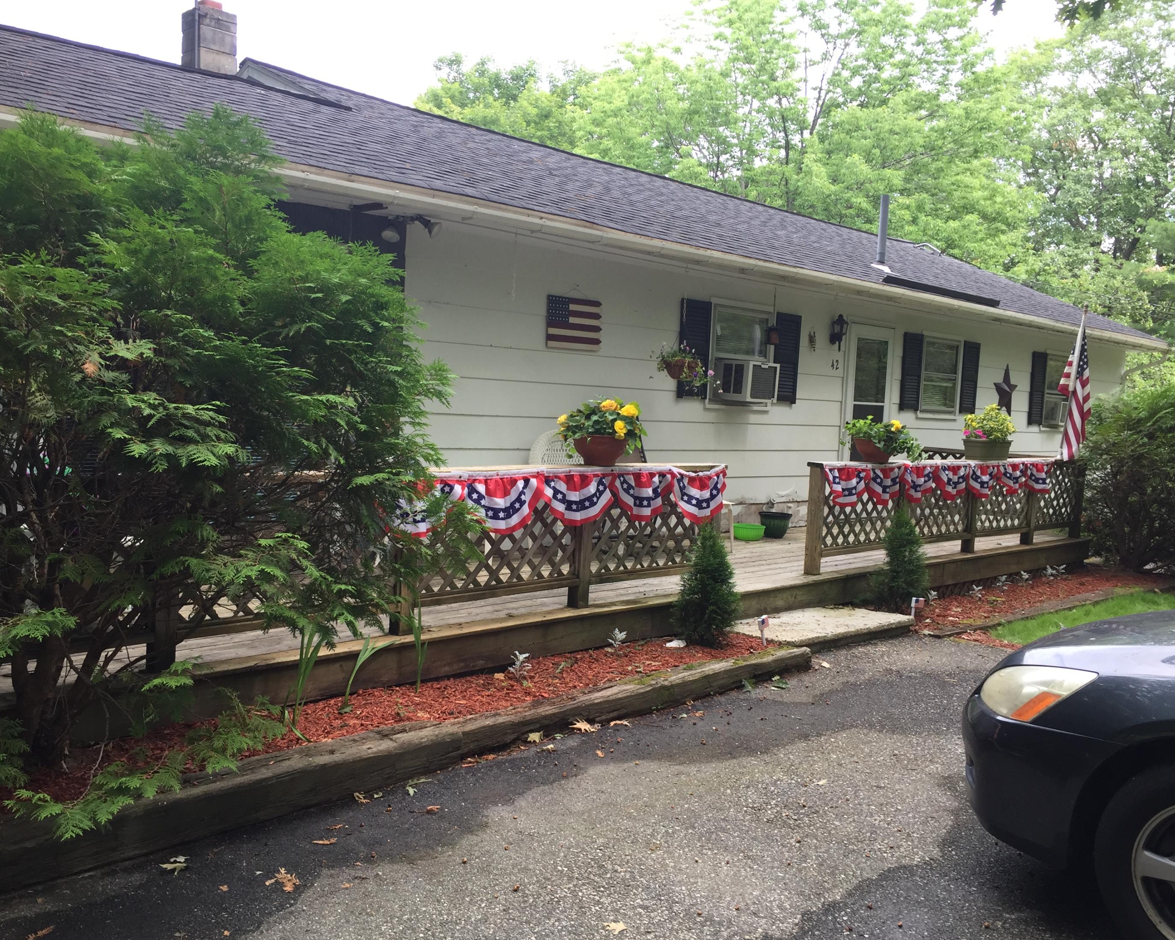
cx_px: 539
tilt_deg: -4.1
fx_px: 1078
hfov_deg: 57.1
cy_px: 476
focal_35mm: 31
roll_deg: -3.5
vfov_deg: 47.1
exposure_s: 1/210
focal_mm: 4.15
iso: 32
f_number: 2.2
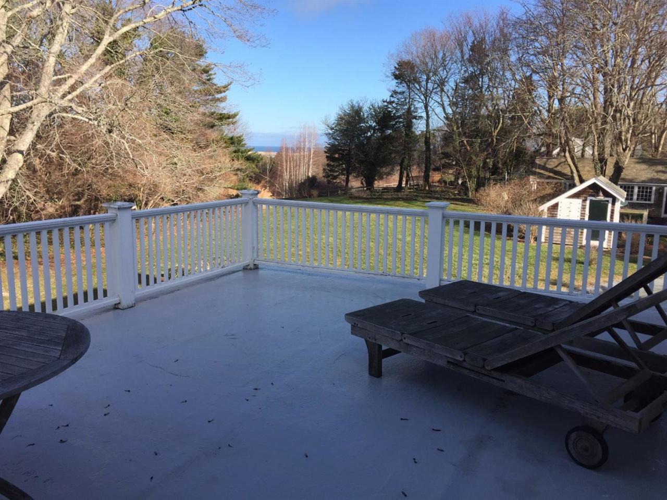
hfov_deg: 61.7
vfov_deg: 48.2
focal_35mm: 29
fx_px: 559
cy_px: 250
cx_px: 334
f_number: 2.2
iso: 32
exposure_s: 1/1319
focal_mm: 4.15
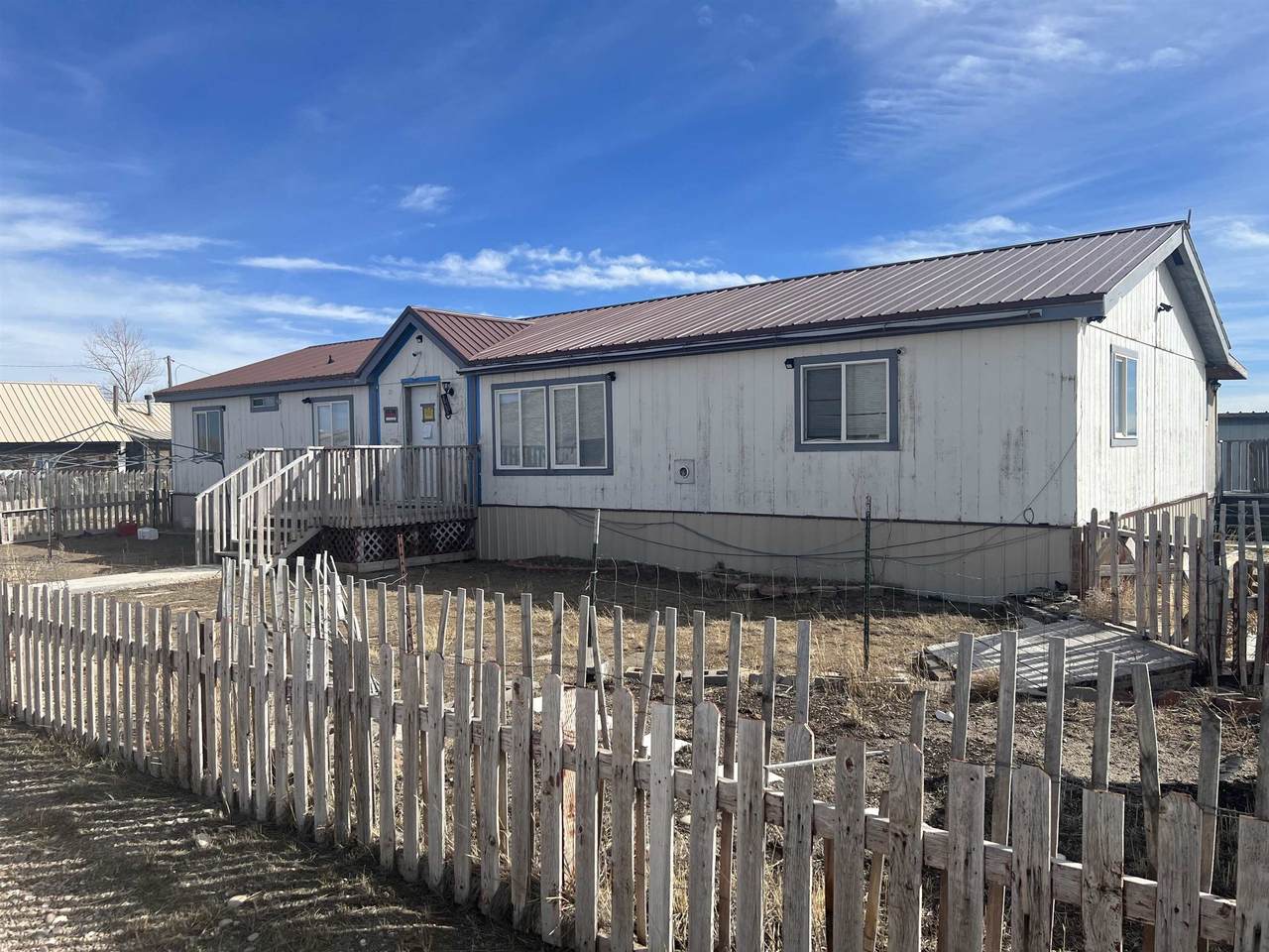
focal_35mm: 26
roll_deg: +1.2
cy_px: 476
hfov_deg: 67.3
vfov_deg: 53.1
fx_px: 953
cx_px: 634
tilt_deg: -2.3
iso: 50
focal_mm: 5.7
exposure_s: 1/4444
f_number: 1.5
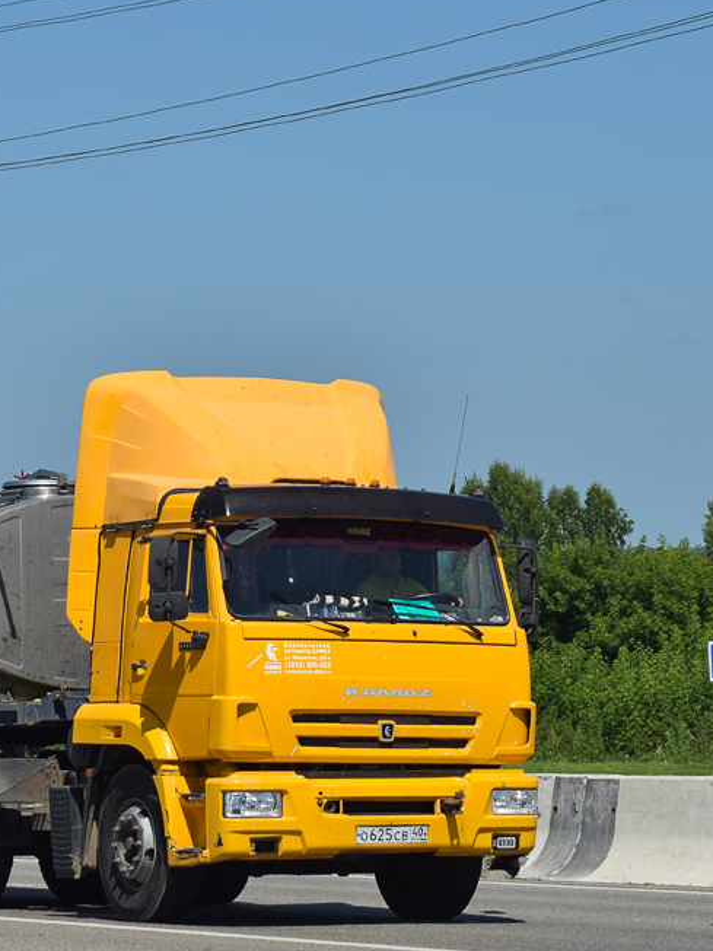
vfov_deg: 13.5
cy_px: 519
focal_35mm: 146
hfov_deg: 10.1
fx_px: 4006
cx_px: 71
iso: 200
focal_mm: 55
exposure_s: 1/1250
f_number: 7.1
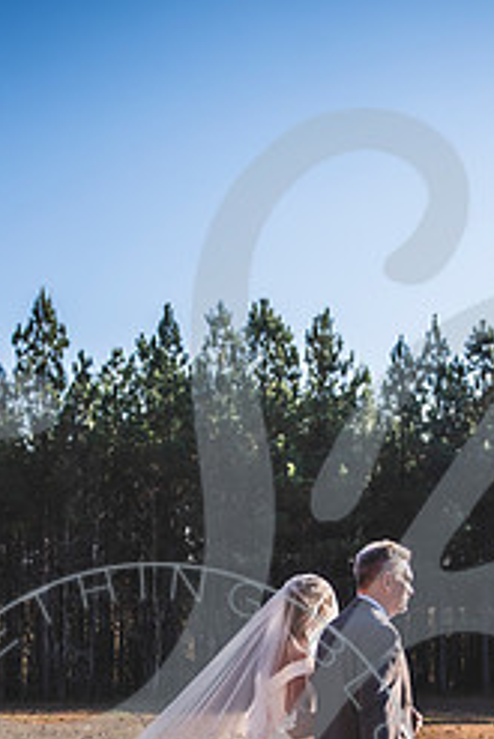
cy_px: 613
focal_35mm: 51
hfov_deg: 26.5
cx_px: 290
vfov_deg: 37.2
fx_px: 1048
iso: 100
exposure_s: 1/4000
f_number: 2.8
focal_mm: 28
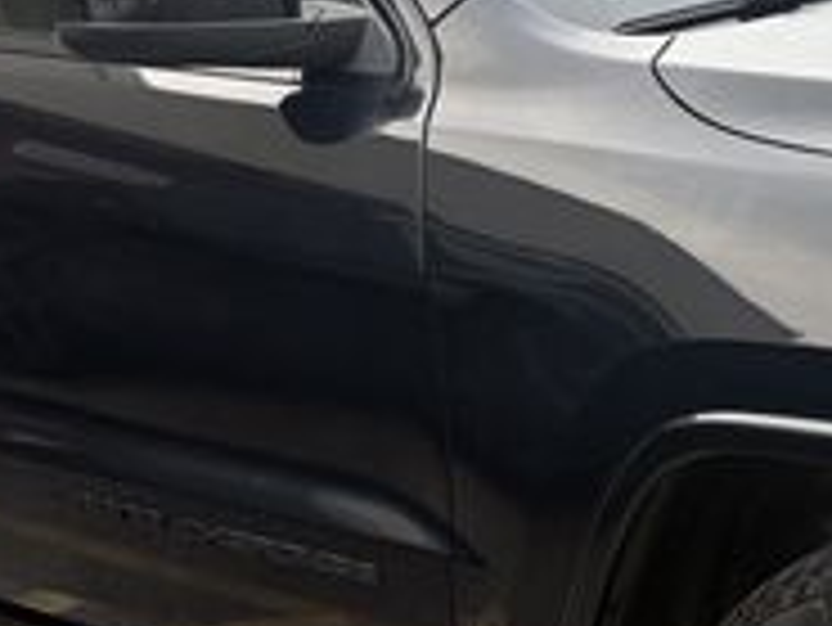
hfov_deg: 21.3
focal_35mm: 90
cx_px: 733
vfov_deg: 16.4
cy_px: 333
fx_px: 2165
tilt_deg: -14.8
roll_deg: +4.4
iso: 64
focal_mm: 5.96
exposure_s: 1/348
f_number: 1.6
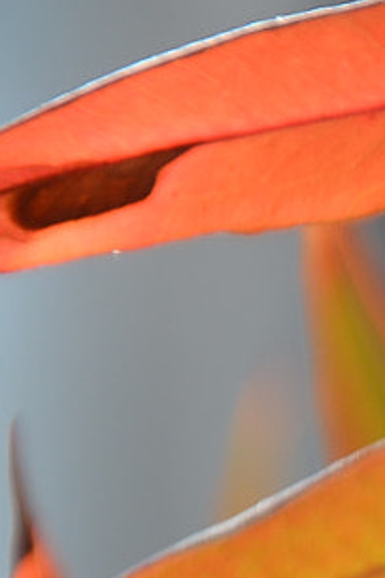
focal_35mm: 823
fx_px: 13195
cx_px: 1481
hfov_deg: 1.7
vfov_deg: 2.5
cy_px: 826
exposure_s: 1/200
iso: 125
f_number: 5.6
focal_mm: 105
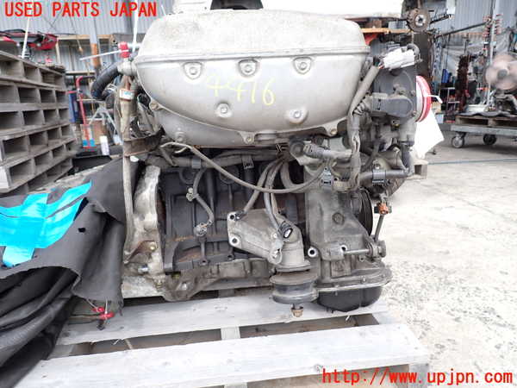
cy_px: 194
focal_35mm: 25
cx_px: 258
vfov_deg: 54.9
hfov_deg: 69.4
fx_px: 373
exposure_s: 1/200
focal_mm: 4.5
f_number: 2.8
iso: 100
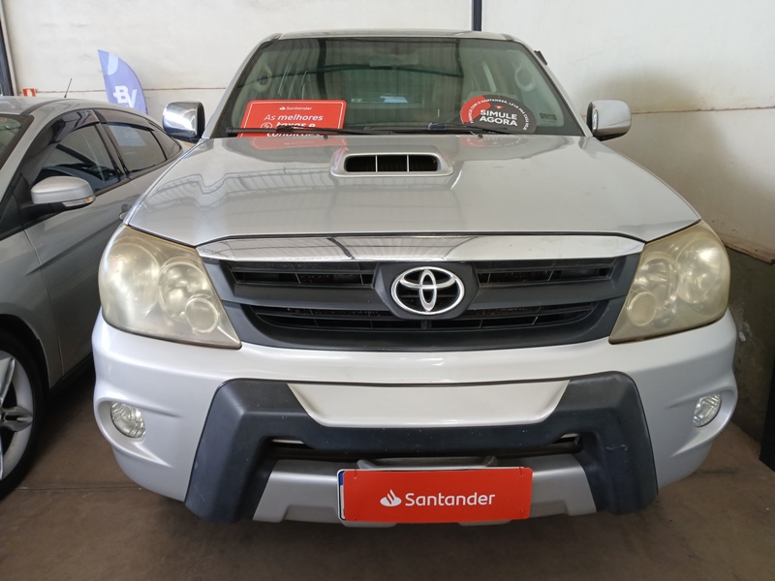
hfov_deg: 67.3
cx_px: 388
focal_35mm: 26
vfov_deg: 53.1
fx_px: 582
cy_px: 290
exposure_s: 1/60
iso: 80
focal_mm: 3.98
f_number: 1.8
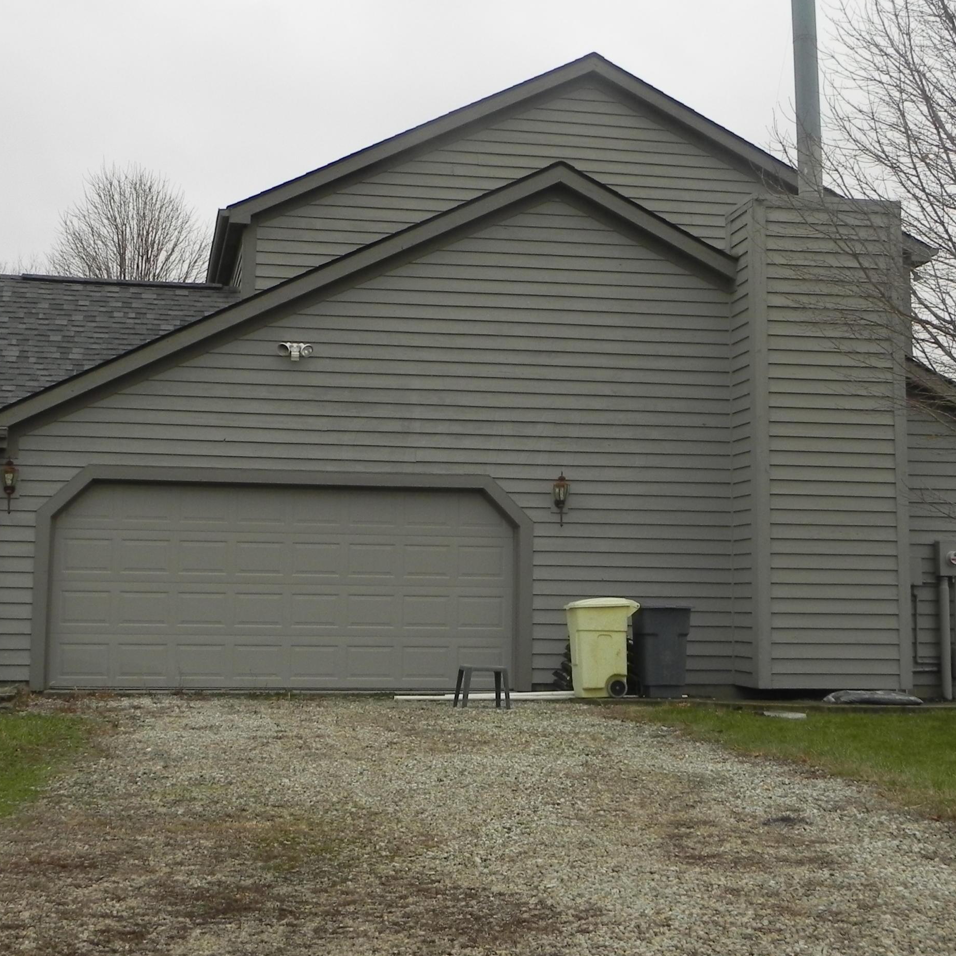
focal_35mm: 53
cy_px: 444
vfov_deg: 32.2
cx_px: 495
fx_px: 1656
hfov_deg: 32.2
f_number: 5.6
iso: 160
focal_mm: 6.6
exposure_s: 1/260
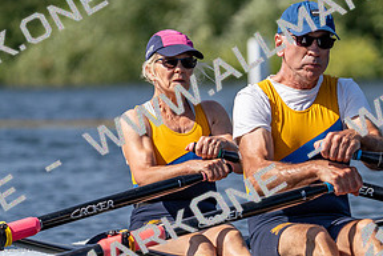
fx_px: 6872
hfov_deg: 3.2
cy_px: 159
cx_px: 247
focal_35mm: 646
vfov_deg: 2.1
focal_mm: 321
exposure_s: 1/2000
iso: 200
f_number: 6.3
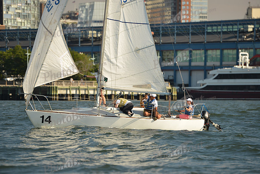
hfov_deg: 10.8
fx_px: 1372
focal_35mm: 190
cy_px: 87
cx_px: 130
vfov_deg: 7.2
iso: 400
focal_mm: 190
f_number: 5
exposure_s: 1/1250
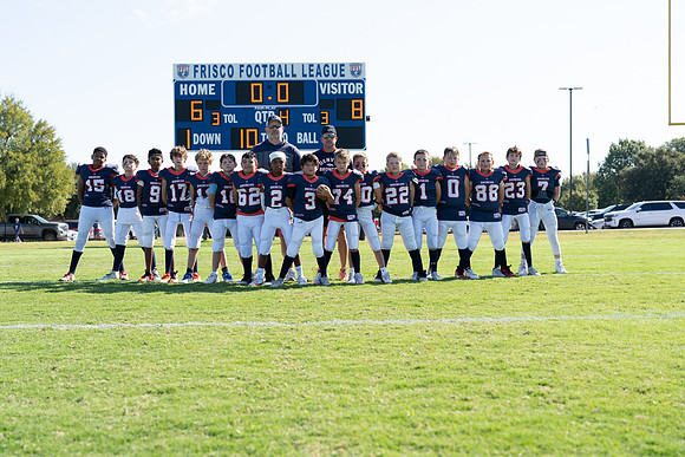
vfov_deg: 27.0
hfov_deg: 39.6
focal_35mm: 50
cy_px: 228
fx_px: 952
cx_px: 342
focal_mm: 50
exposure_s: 1/500
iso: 100
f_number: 3.5
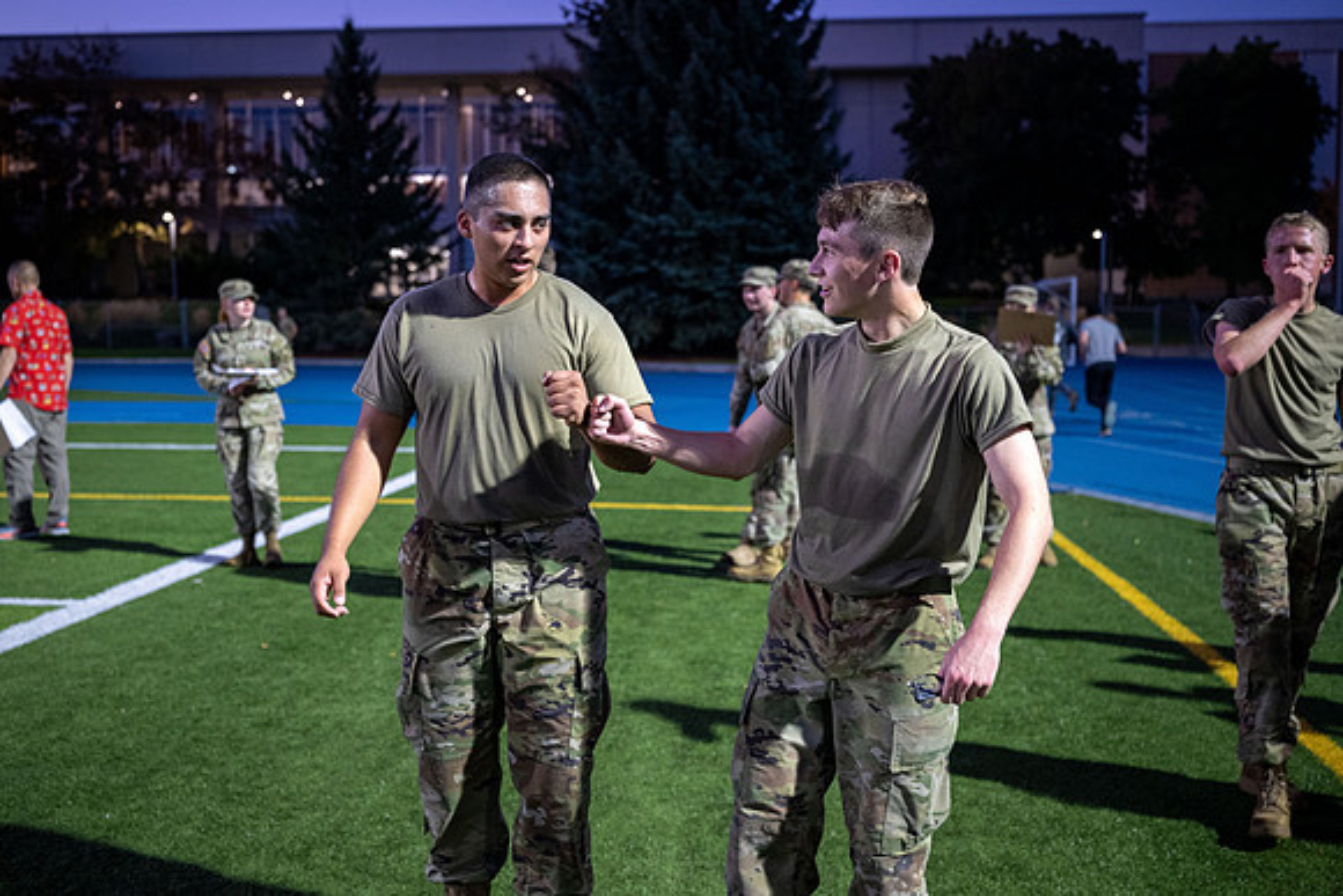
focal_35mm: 39
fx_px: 1473
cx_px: 649
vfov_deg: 33.8
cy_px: 426
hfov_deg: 49.0
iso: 1250
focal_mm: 35
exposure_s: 1/125
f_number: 2.8
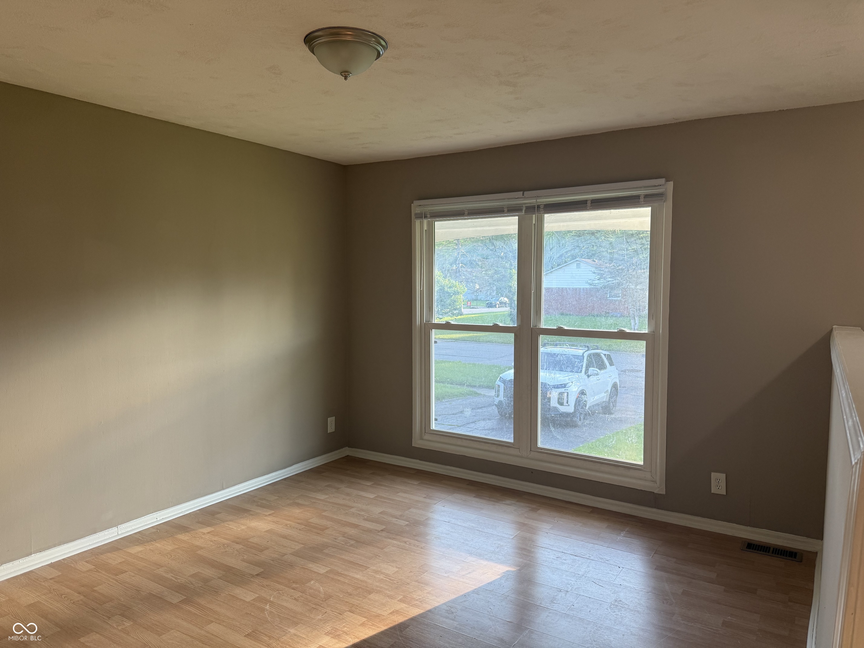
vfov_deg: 56.8
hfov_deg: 71.6
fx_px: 599
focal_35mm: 24
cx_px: 432
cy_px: 324
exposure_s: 1/120
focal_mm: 6.76
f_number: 1.78
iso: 100
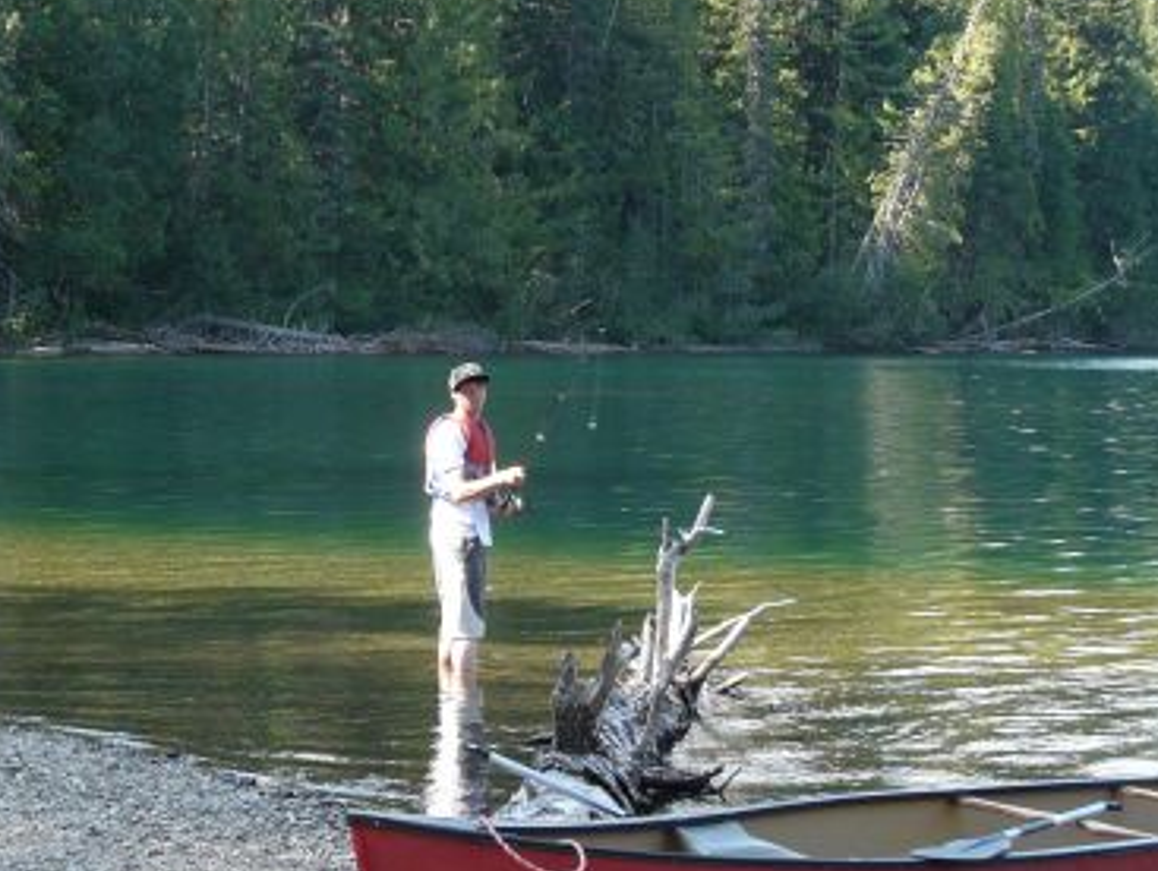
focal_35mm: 98
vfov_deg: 15.1
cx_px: 521
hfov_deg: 20.0
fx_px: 3282
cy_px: 492
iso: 100
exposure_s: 1/125
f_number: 4
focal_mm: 7.4
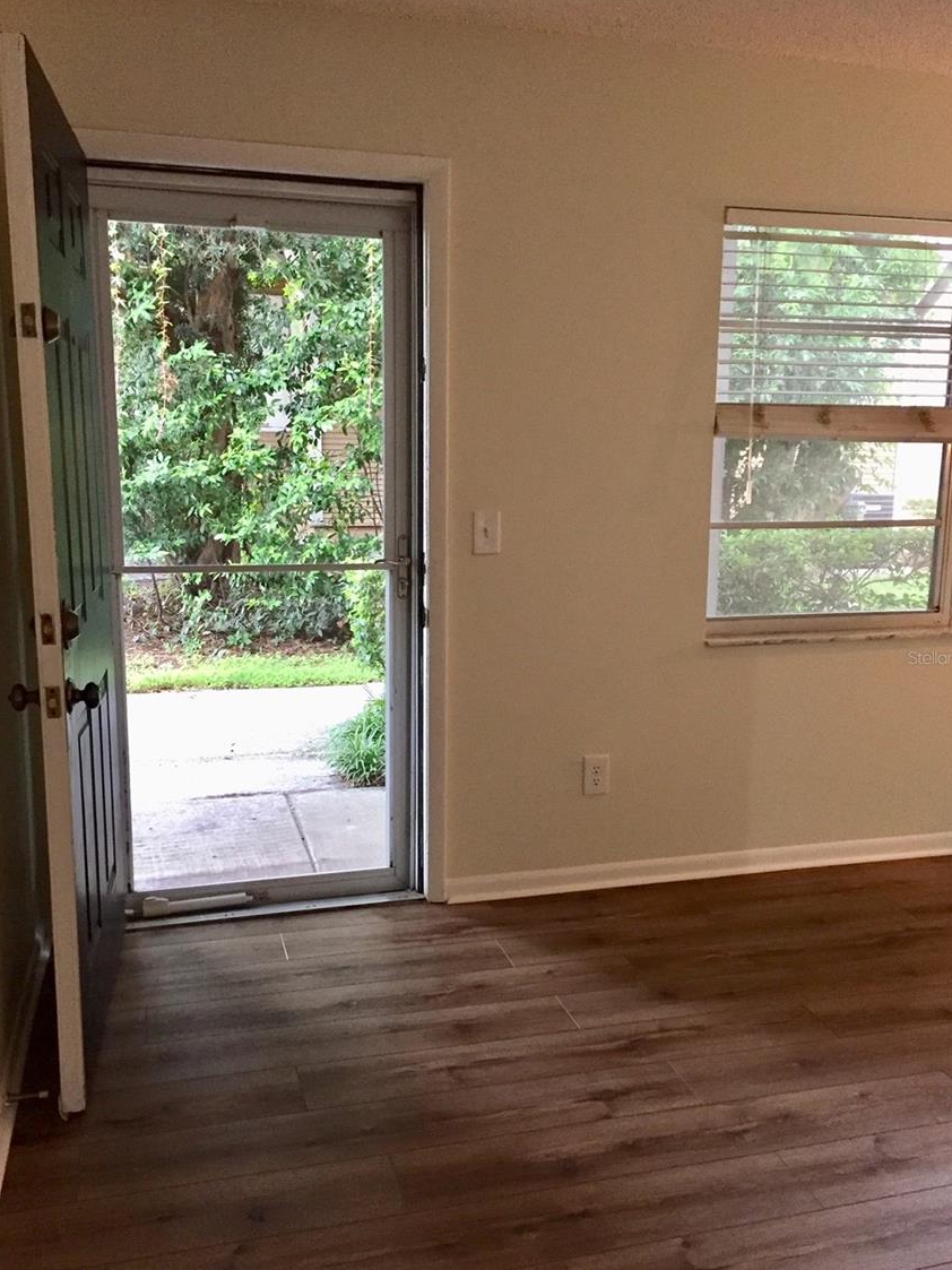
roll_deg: -0.7
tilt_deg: -9.6
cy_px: 657
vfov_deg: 58.3
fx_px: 1137
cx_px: 479
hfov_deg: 45.4
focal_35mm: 31
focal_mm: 4.15
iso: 250
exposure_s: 1/30
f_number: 2.2
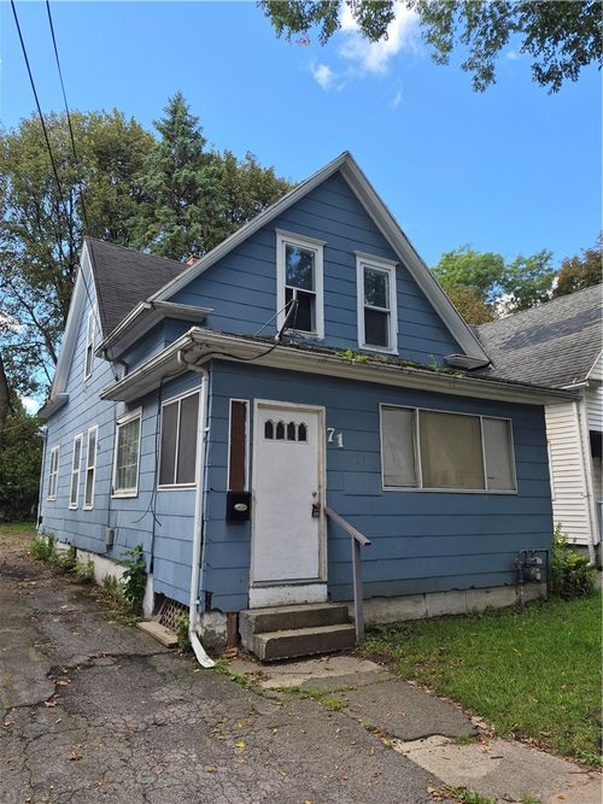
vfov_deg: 73.9
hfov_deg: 58.9
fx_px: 534
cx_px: 302
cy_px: 402
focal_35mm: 23
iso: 80
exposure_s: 1/1644
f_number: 1.8
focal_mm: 5.4
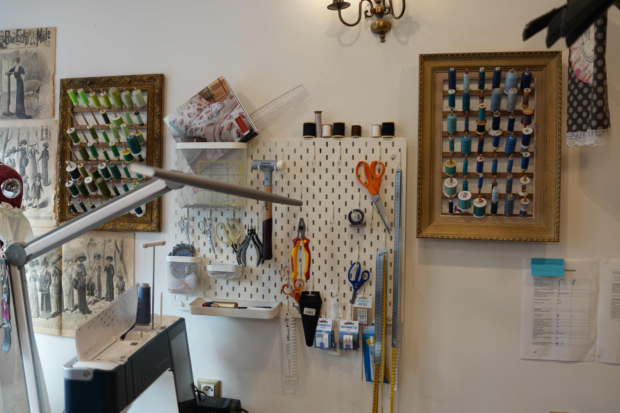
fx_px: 603
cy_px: 206
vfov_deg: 37.9
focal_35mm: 35
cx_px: 310
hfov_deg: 54.4
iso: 500
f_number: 2
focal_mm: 35
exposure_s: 1/250
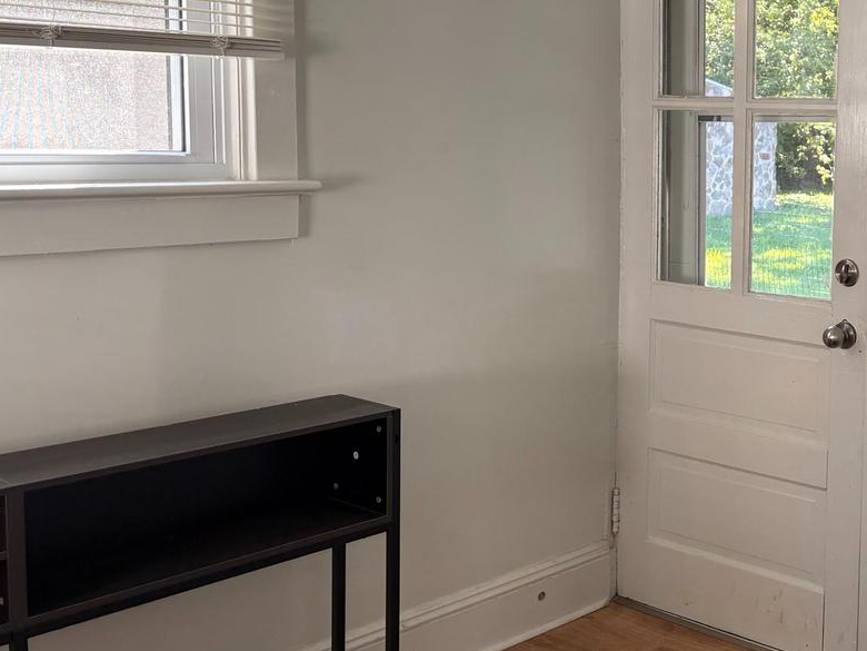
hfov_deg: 36.9
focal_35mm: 48
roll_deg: -1.0
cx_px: 796
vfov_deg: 30.2
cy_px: 263
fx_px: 1202
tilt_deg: -5.5
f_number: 1.6
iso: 80
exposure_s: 1/121
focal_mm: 5.96
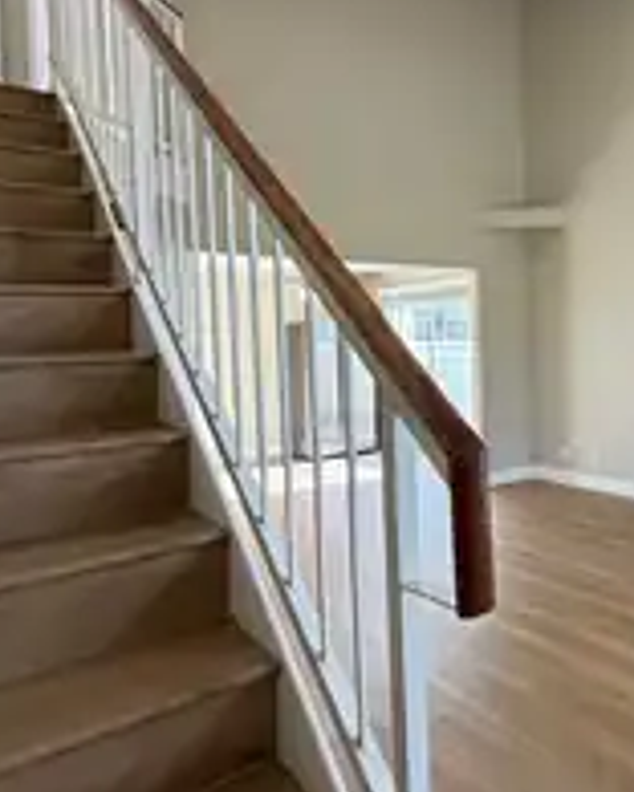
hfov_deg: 48.5
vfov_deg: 62.0
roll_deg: +2.6
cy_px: 345
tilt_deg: -0.2
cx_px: 512
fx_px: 657
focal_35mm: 28
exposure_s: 1/121
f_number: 2.2
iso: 320
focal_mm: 2.22
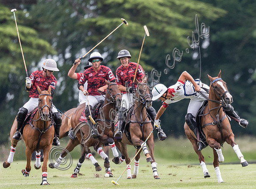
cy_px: 131
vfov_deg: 1.4
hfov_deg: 1.9
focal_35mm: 1035
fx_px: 7614
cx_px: 224
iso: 800
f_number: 4
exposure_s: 1/1600
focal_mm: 500
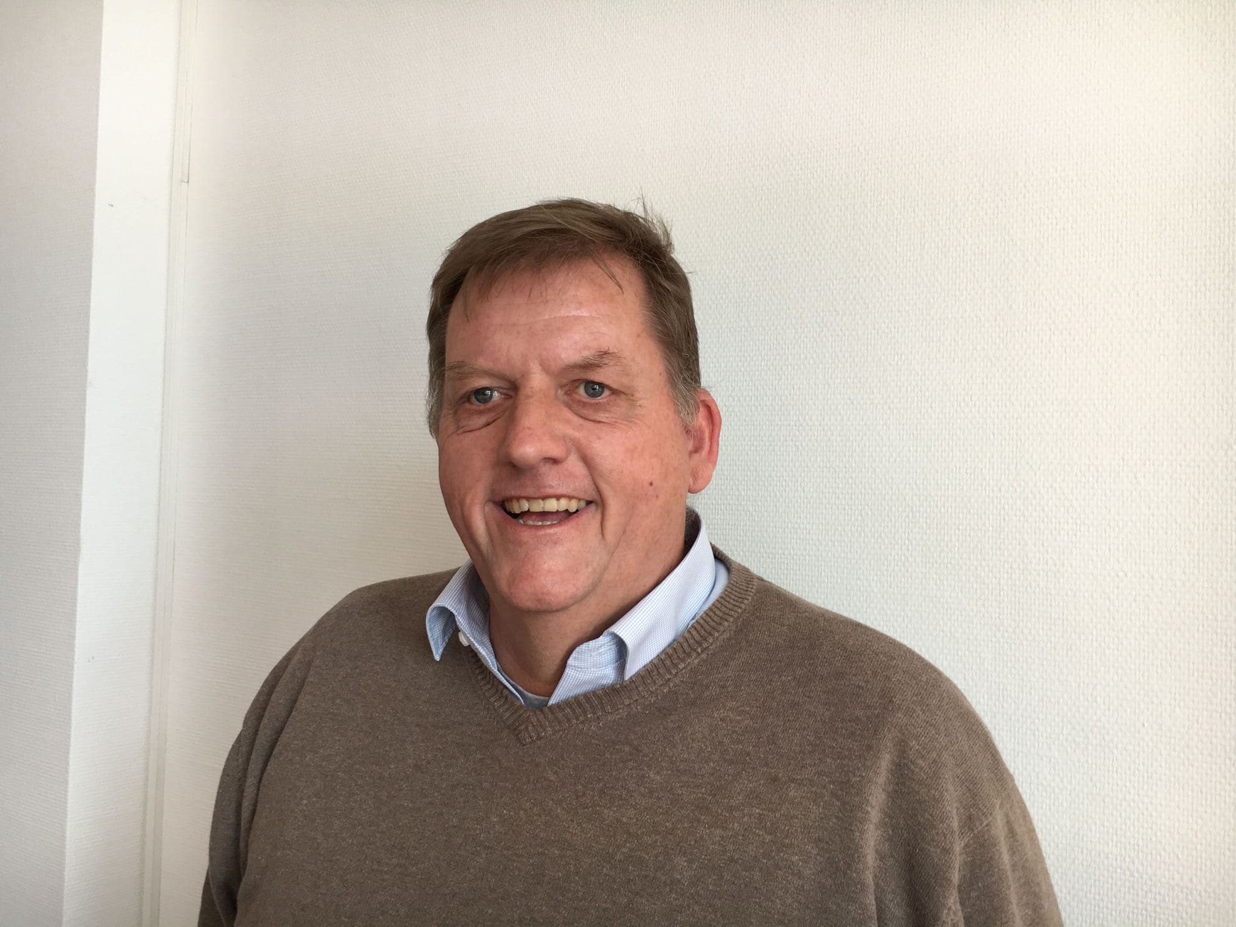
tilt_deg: +4.2
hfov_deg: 61.7
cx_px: 618
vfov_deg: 48.2
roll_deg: -1.9
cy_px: 464
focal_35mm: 29
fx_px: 1035
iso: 32
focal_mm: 4.15
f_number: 2.2
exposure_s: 1/33
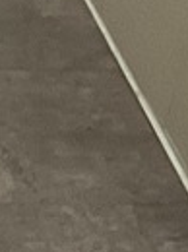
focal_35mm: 229
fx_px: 1664
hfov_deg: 5.7
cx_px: -514
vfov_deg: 7.8
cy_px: 669
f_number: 1.8
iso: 125
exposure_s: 1/60
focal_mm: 3
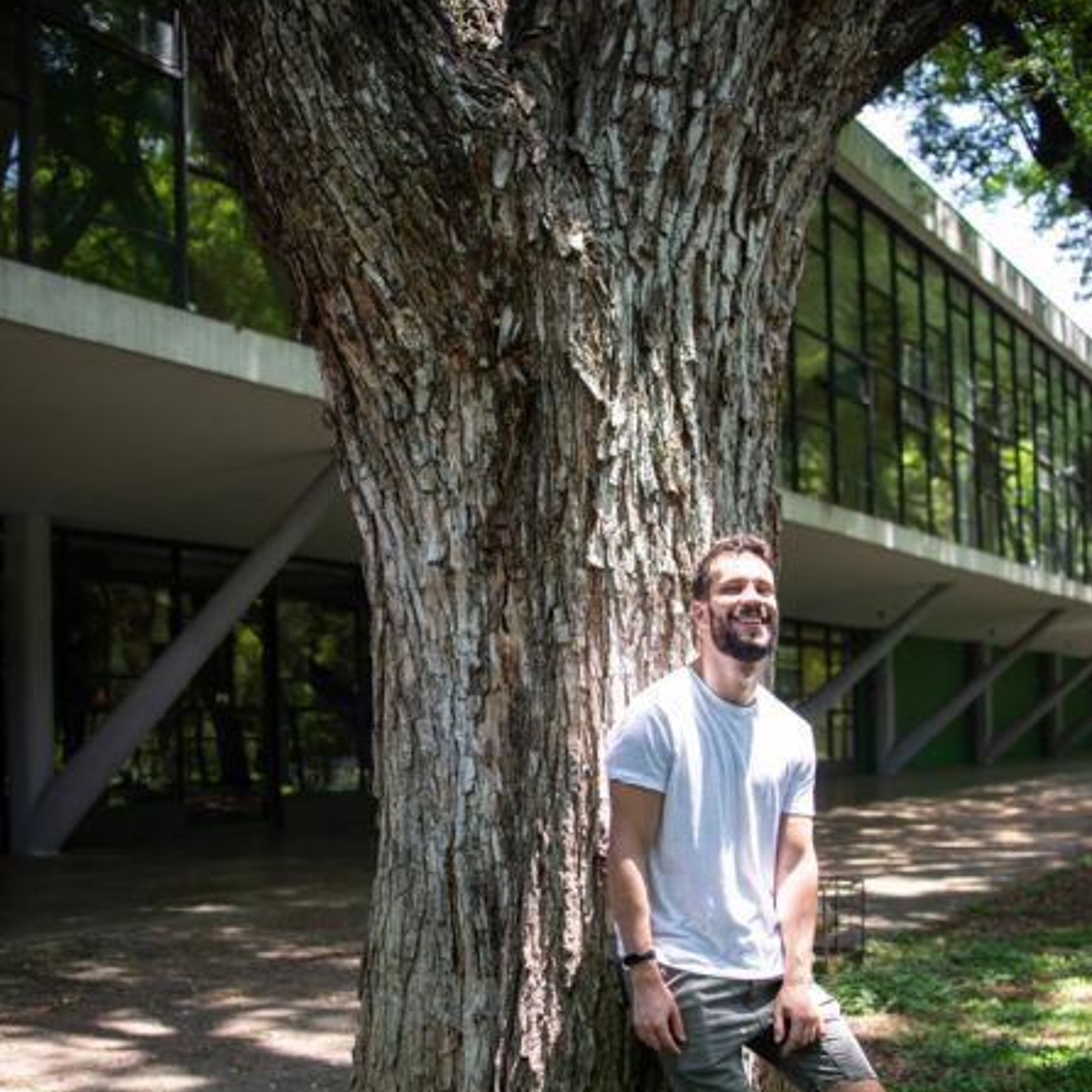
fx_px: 1606
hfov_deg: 37.6
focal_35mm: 45
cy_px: 720
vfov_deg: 37.2
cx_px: 546
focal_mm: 35
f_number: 2.8
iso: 200
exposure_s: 1/250
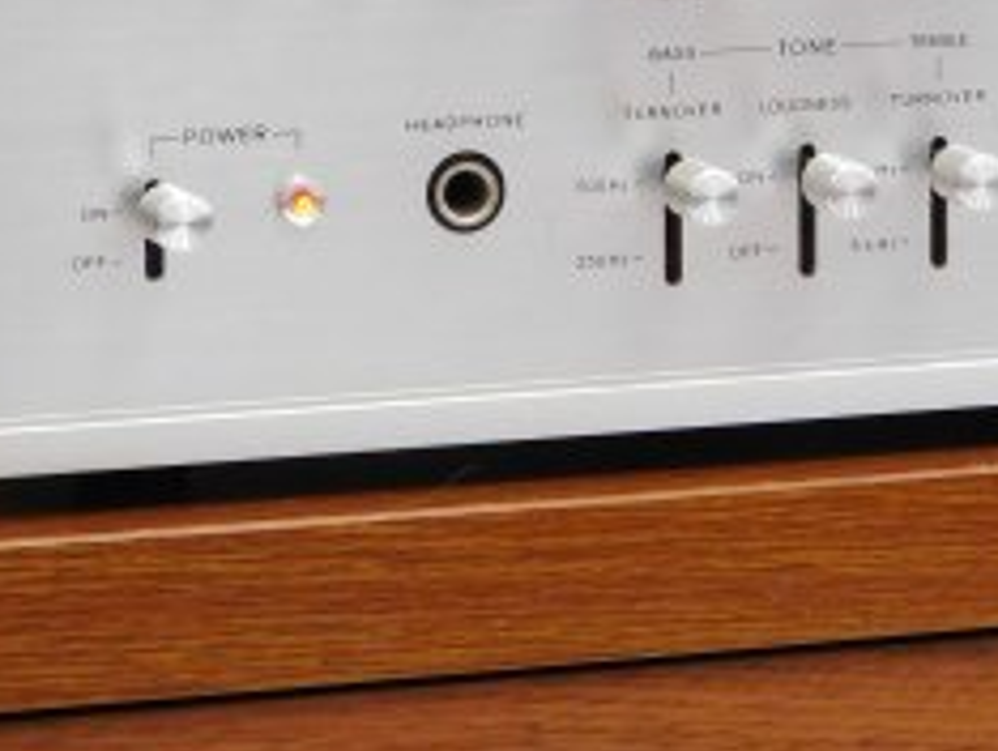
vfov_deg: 7.2
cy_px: -183
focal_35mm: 205
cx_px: 891
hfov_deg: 9.6
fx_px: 5916
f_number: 4.4
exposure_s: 1/15
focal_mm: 14.2
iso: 400
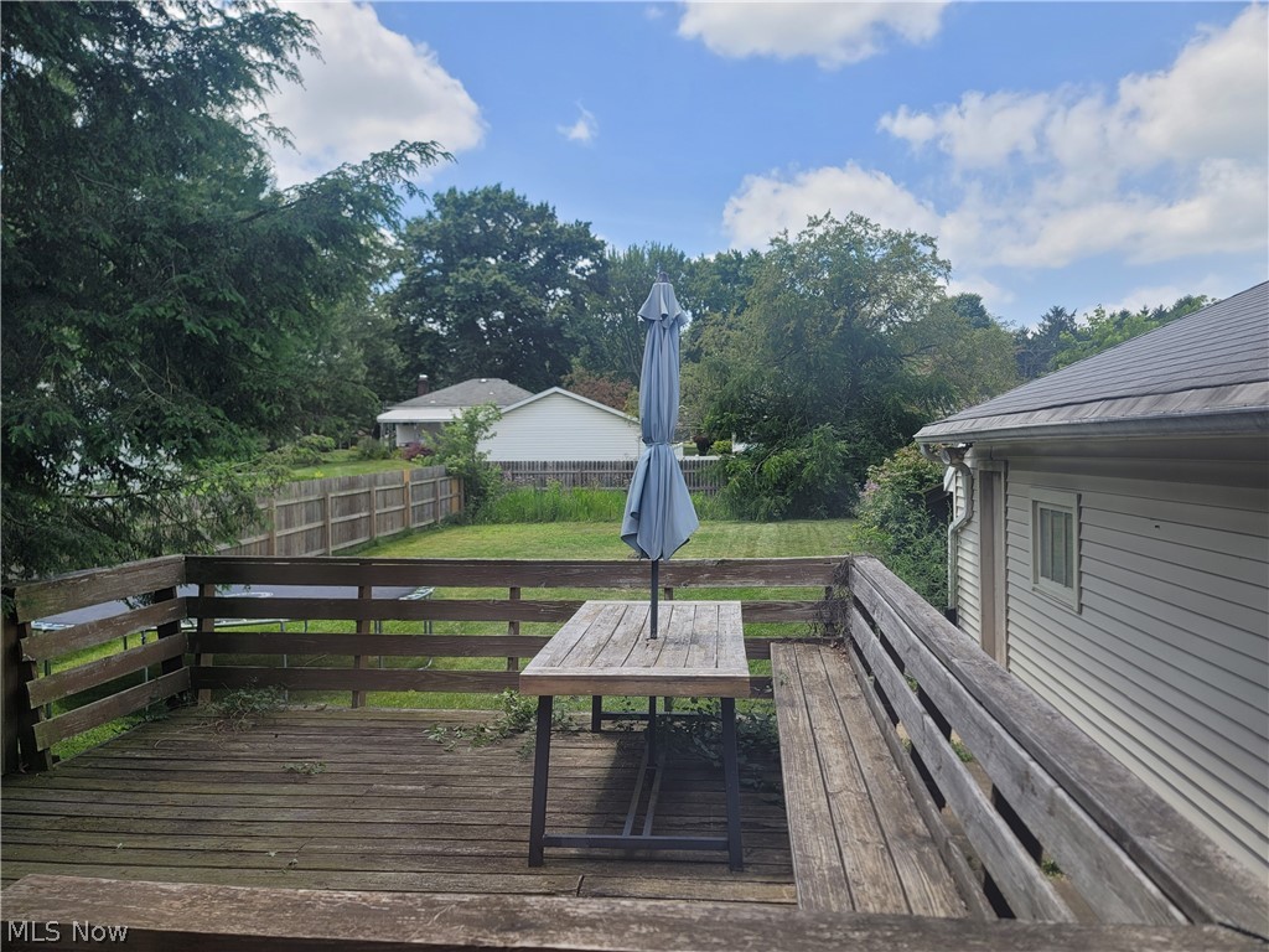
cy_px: 476
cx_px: 634
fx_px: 916
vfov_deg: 54.9
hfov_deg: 69.4
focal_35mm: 25
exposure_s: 1/523
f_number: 1.8
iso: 20
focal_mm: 7
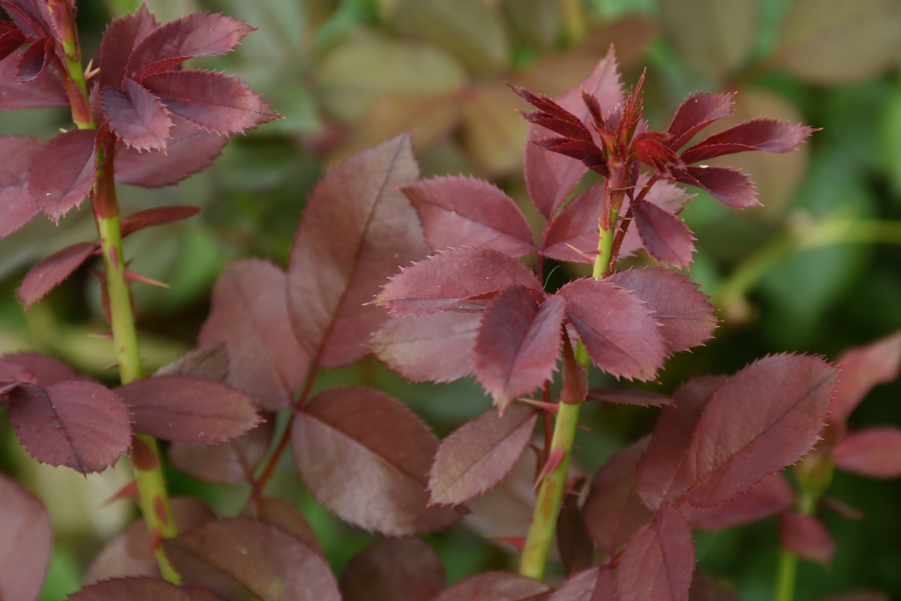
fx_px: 5255
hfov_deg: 9.8
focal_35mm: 210
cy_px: 300
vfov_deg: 6.5
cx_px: 450
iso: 250
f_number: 9
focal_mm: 140
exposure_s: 1/20
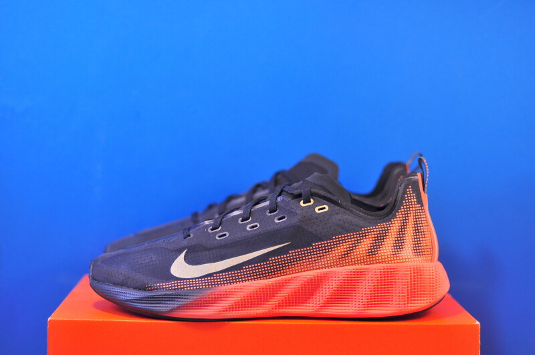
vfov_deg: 18.1
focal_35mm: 75
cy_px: 178
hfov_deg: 27.0
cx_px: 268
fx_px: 1113
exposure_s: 1/320
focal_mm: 50
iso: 250
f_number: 2
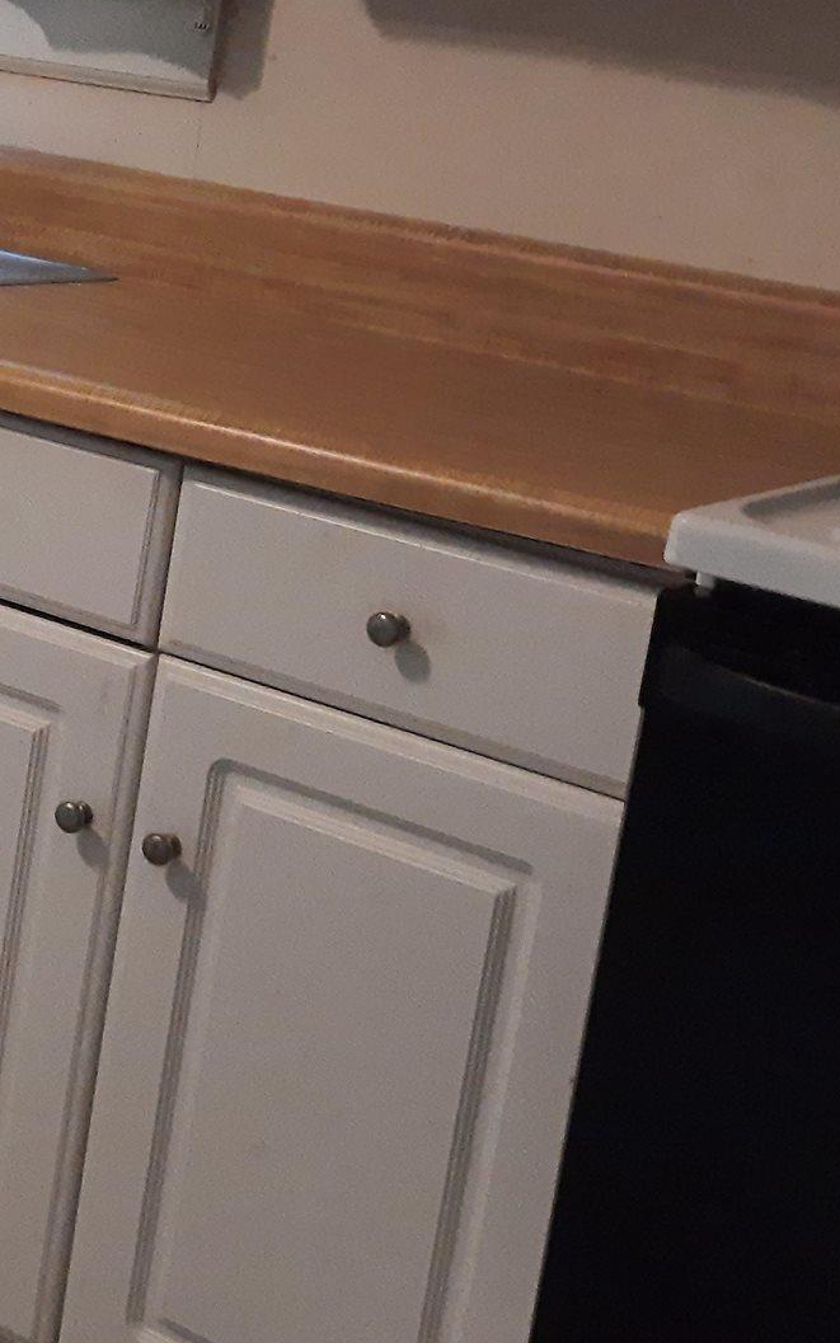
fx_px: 2819
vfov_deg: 26.6
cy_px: 419
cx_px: -712
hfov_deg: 14.7
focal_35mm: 77
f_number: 2
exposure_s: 1/40
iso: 250
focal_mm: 4.6
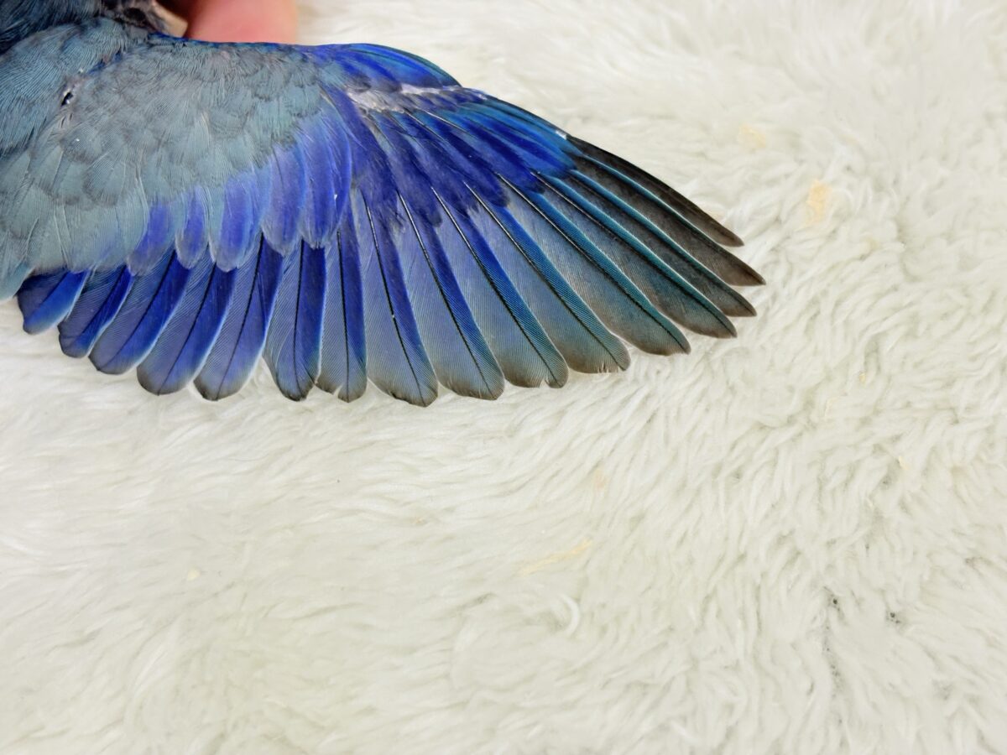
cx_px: 504
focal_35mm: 52
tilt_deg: -55.0
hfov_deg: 36.8
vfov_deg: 28.0
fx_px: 1513
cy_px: 378
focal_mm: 5.96
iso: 100
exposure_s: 1/100
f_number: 1.6
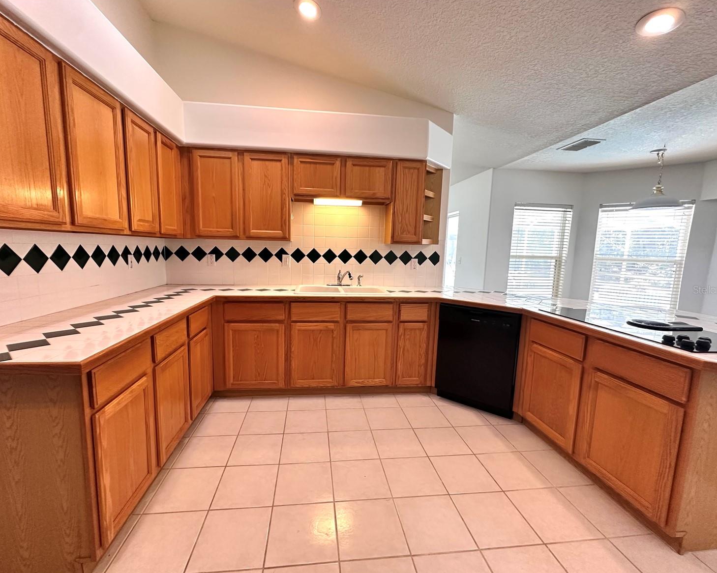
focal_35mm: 15
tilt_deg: -7.2
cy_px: 289
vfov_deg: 84.0
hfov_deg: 96.8
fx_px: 318
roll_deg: -1.5
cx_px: 346
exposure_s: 1/120
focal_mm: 2.22
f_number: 2.2
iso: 320
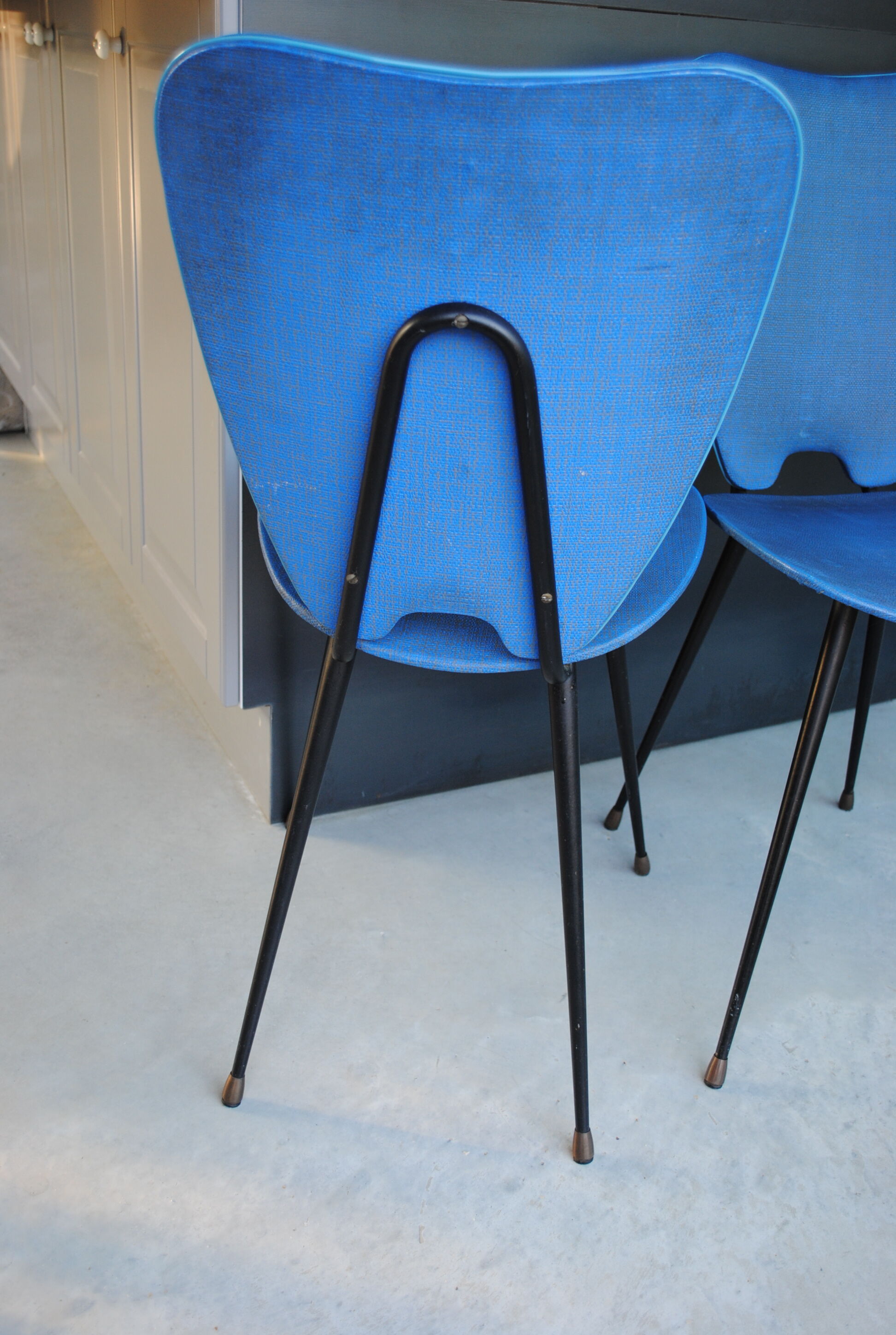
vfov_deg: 53.0
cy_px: 668
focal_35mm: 36
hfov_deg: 37.0
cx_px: 448
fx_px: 1338
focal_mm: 24
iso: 220
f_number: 4
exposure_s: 1/30
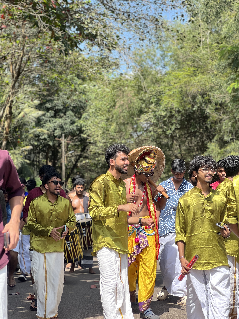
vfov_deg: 25.3
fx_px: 709
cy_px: 160
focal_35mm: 77
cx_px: 120
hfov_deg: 19.1
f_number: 2.8
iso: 32
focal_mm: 9
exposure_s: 1/187
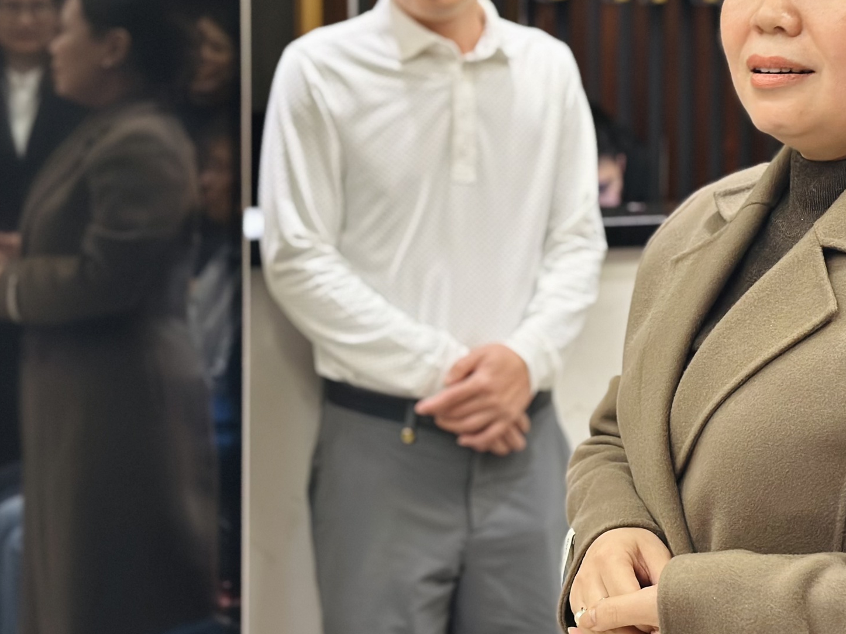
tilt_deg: -2.4
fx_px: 2077
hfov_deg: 22.9
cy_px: 169
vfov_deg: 17.3
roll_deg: -0.7
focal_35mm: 85
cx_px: 579
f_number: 1.78
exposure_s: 1/33
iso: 400
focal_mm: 6.86
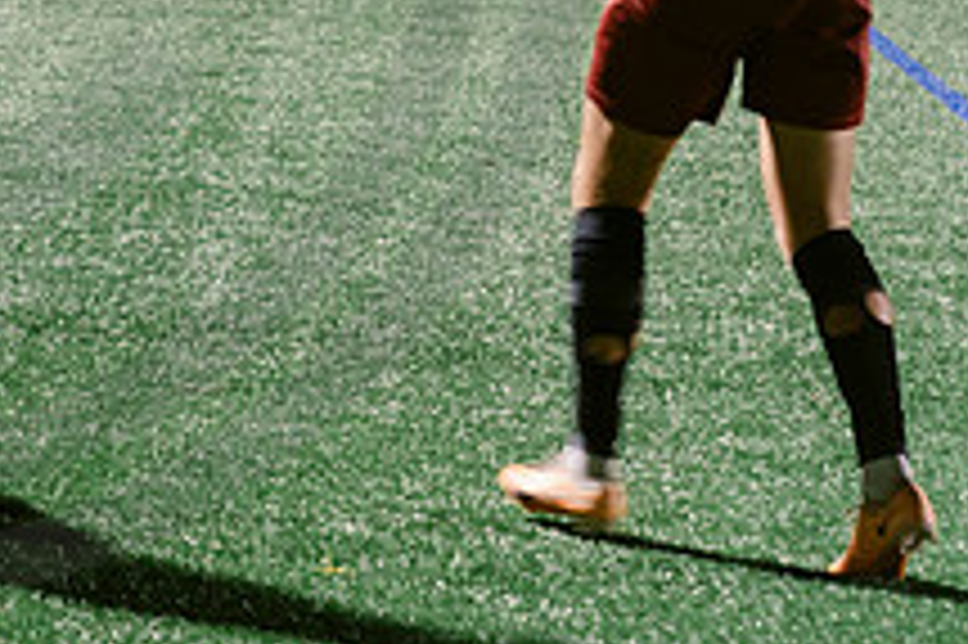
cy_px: -182
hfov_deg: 10.7
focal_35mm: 189
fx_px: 5078
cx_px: -189
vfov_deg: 7.2
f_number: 3.5
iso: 2500
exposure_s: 1/125
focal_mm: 70
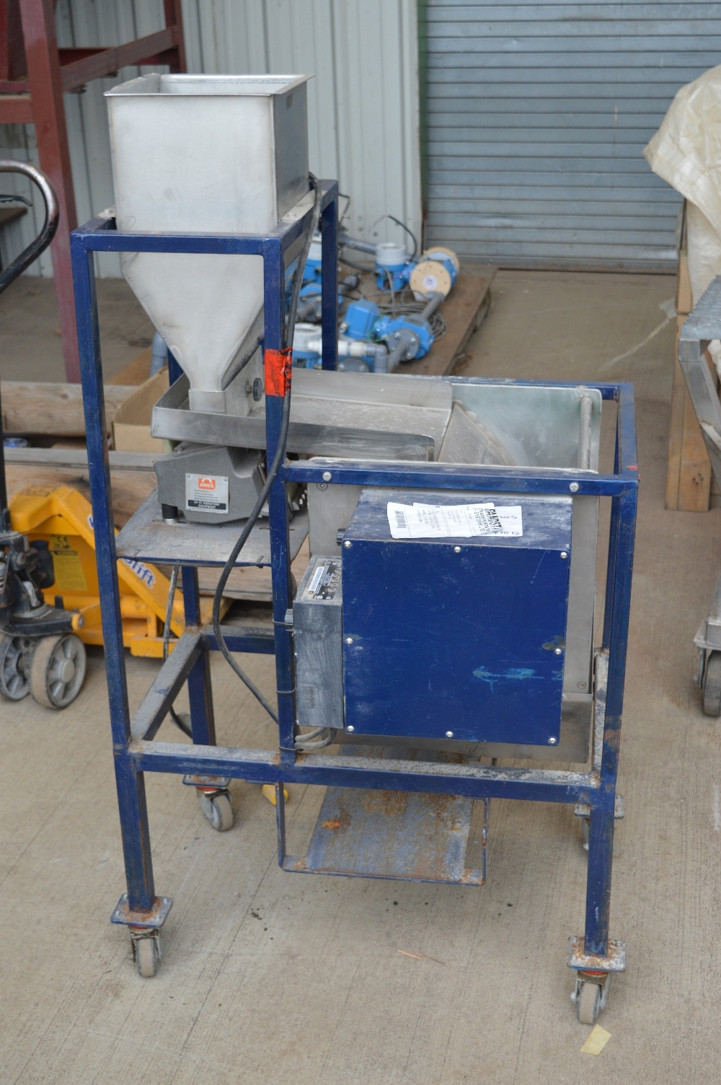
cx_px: 360
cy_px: 542
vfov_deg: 41.1
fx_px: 1445
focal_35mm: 48
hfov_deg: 28.0
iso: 400
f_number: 5.6
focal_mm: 32
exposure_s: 1/125
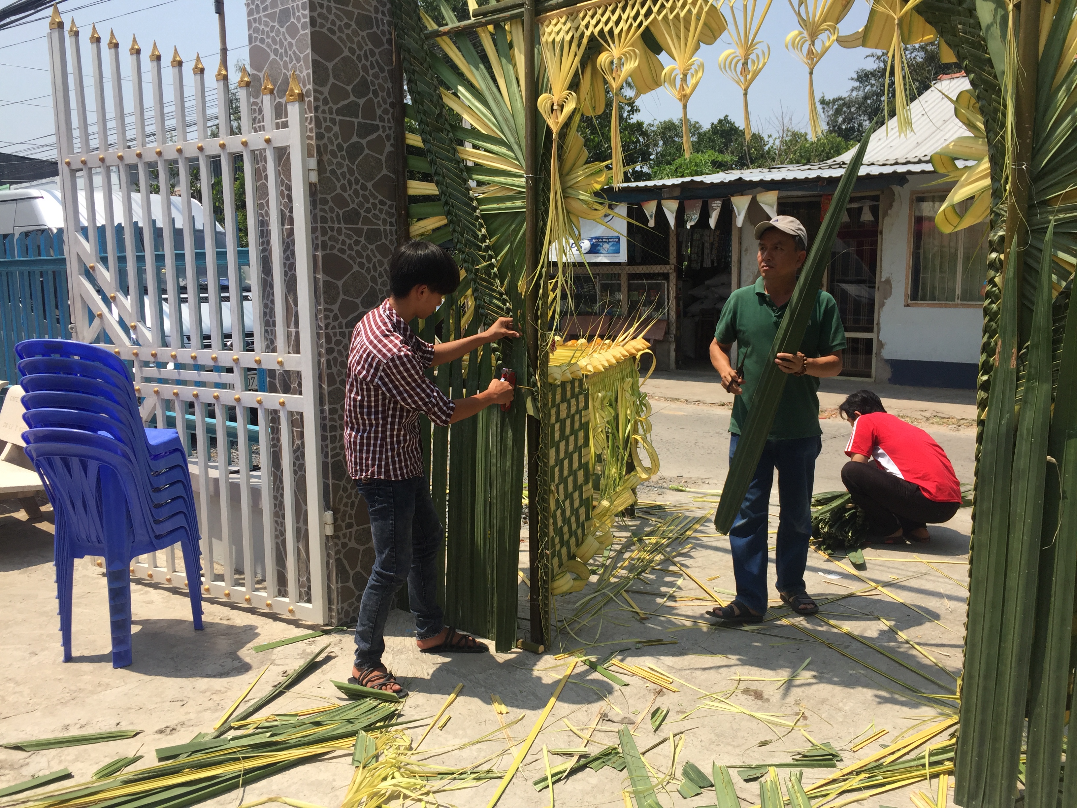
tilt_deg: -10.5
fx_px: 902
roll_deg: -0.7
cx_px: 538
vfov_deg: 48.2
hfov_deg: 61.7
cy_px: 404
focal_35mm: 29
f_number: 2.2
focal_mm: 4.15
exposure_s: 1/1799
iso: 32
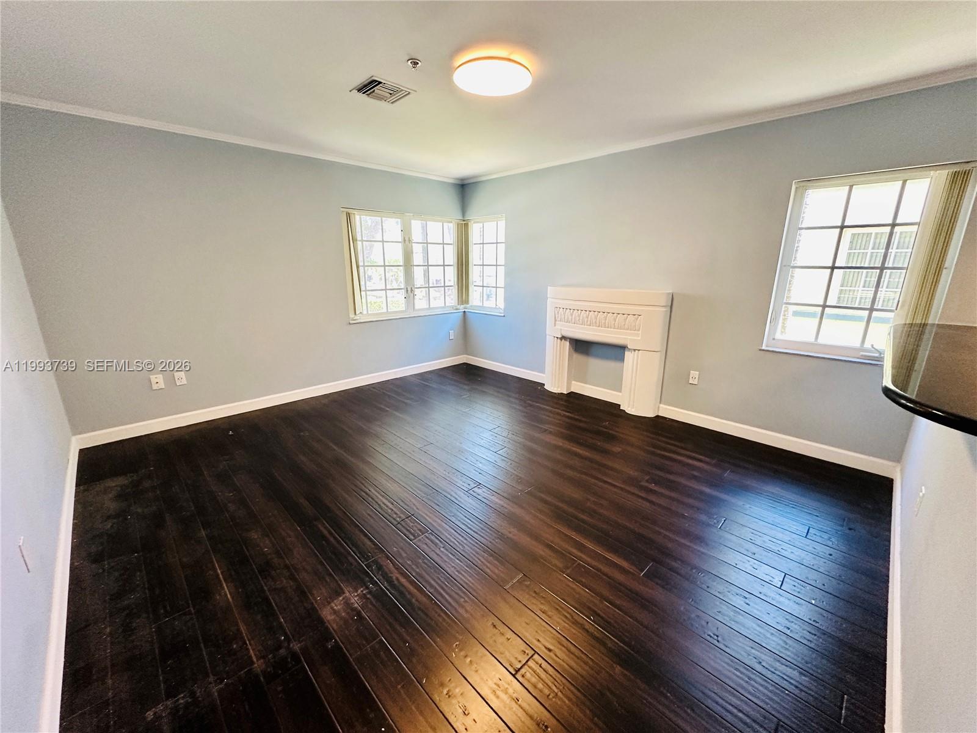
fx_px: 395
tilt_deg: -14.8
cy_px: 366
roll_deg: -0.1
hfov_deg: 102.1
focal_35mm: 14
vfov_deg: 85.7
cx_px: 488
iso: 250
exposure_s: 1/60
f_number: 2.2
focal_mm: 2.22
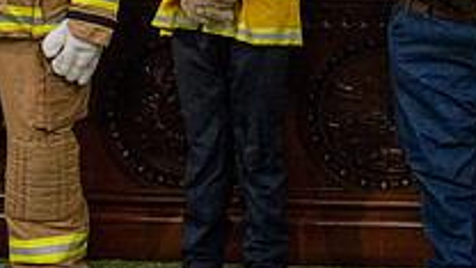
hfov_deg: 24.0
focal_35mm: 86
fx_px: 1085
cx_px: 435
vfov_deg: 13.5
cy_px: -85
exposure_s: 1/50
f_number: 5.6
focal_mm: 24
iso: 4000
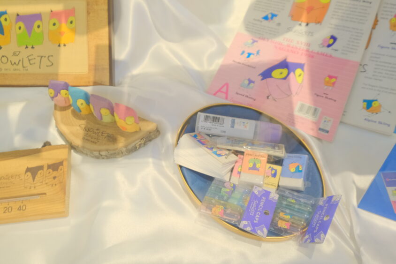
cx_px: 198
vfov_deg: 36.9
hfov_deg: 53.1
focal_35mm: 36
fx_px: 396
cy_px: 132
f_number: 4
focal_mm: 24
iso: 1600
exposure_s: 1/13
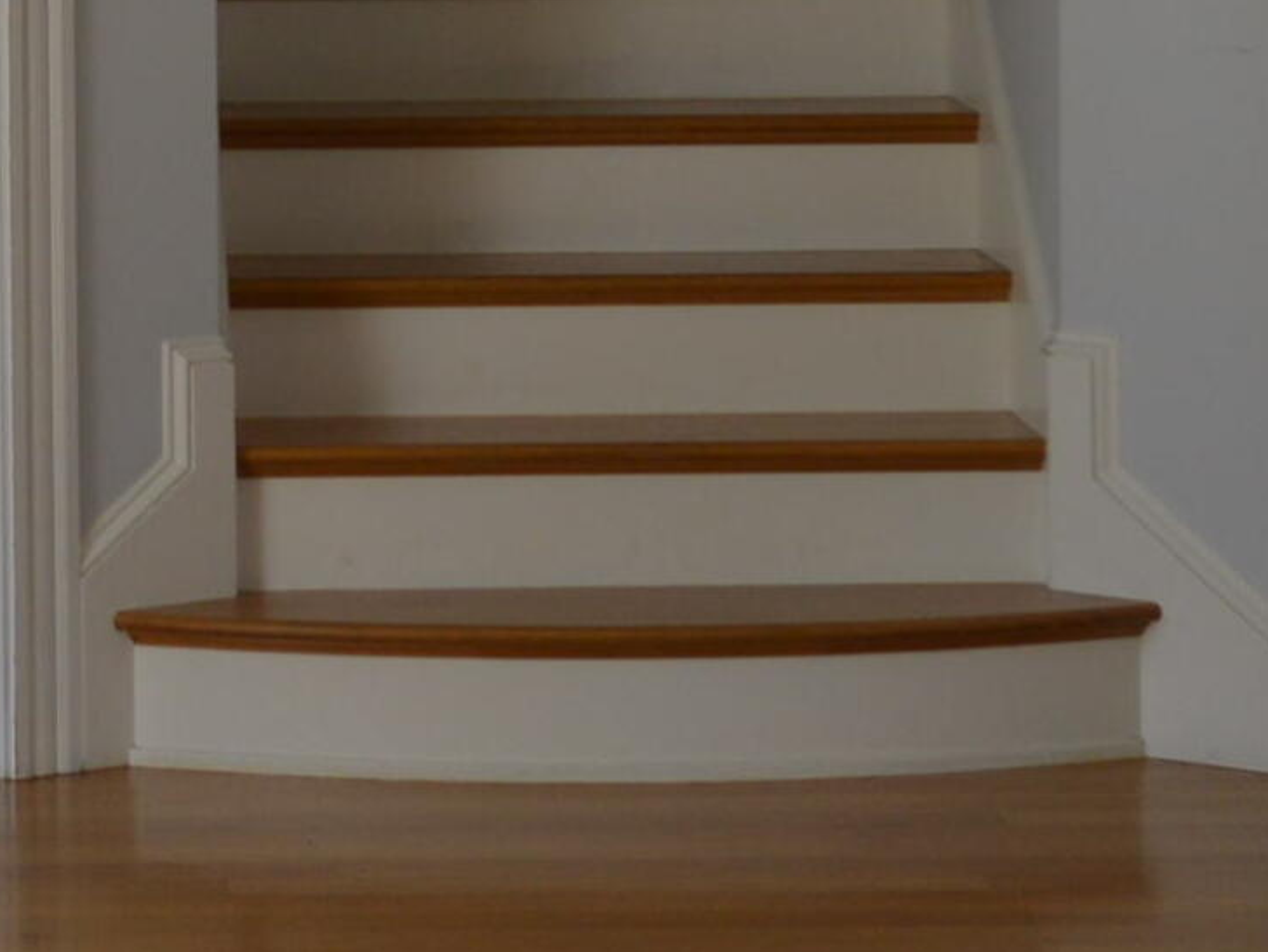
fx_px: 6301
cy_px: -312
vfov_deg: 8.5
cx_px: -12
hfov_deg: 11.4
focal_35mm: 172
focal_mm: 29
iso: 400
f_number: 4.5
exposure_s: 1/50
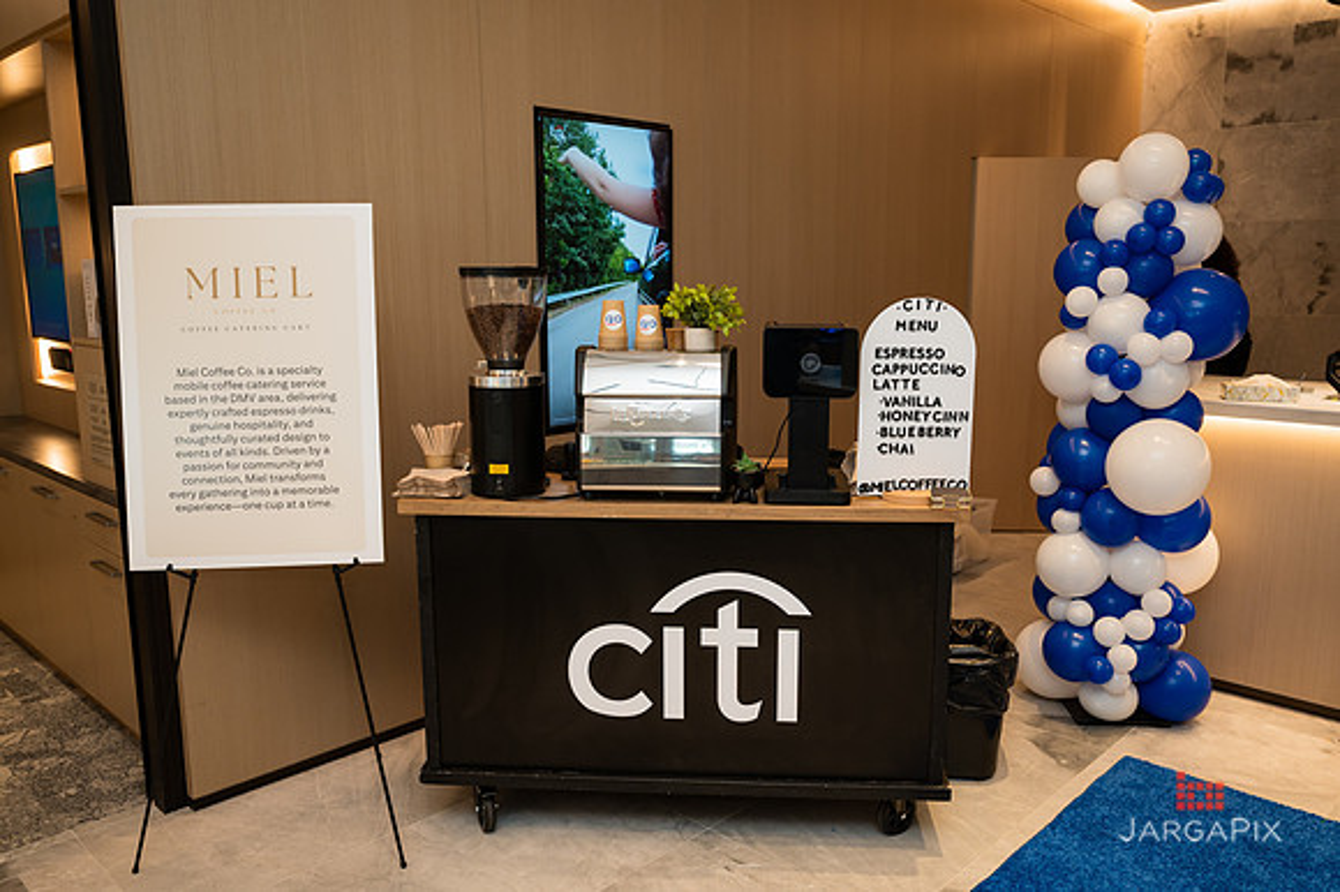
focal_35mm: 28
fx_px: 1046
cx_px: 680
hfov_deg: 65.3
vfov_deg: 46.2
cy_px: 437
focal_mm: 27
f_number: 3.2
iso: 400
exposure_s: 1/160
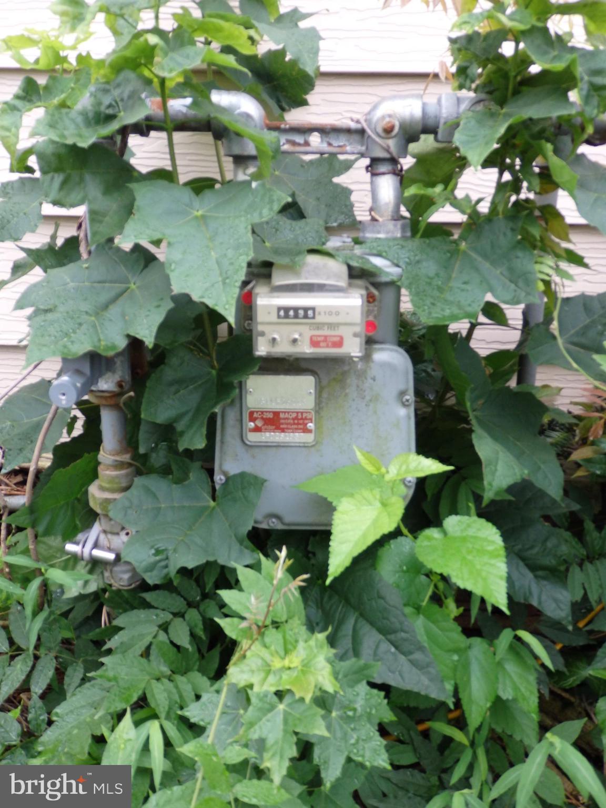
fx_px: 700
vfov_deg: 60.0
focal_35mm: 30
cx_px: 303
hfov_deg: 46.8
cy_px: 404
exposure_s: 1/125
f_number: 3.3
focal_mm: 5.5
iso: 160
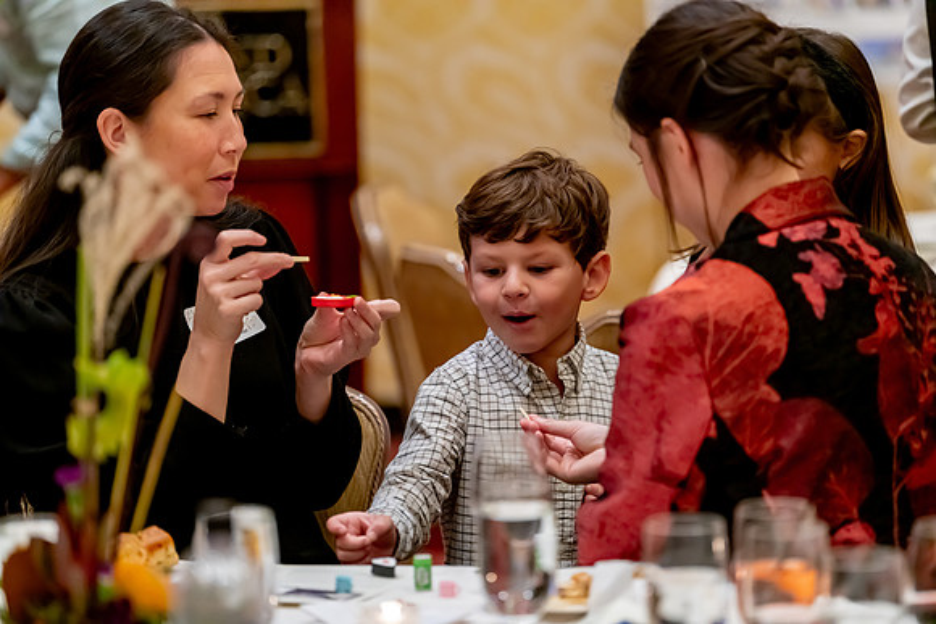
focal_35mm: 160
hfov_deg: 12.8
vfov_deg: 8.6
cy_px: 312
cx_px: 468
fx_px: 4161
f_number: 2.8
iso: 5000
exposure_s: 1/200
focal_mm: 160
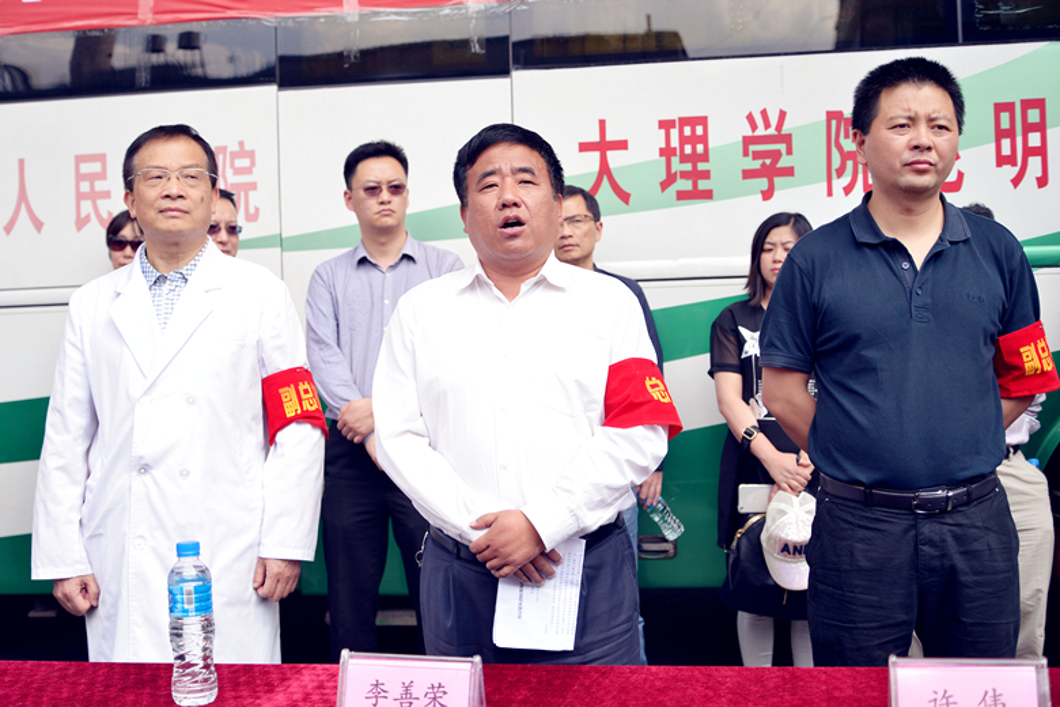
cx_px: 530
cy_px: 354
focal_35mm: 42
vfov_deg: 31.9
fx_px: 1237
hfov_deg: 46.4
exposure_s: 1/1000
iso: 500
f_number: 4.2
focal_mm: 42
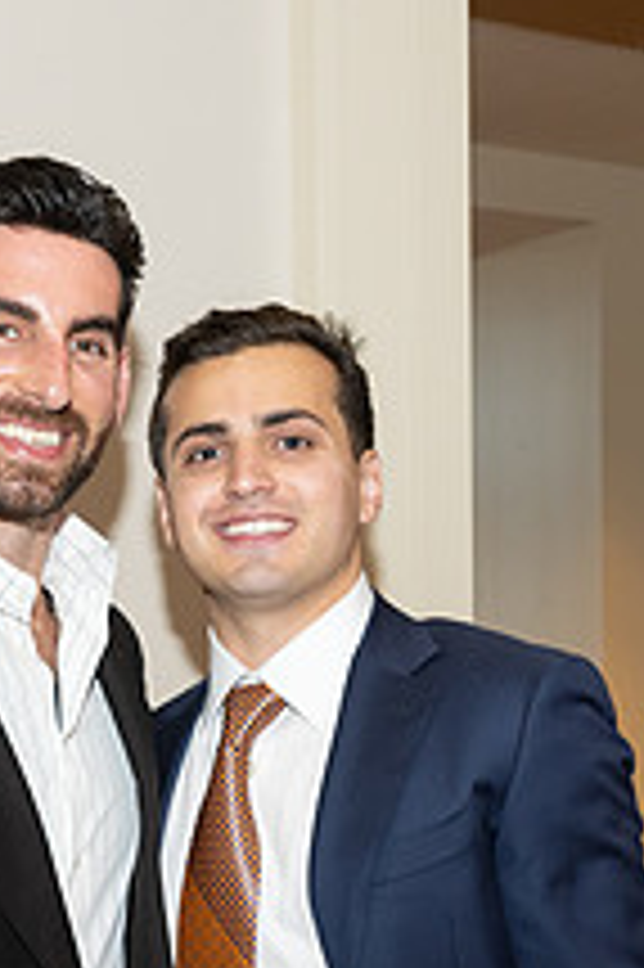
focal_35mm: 88
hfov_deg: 15.5
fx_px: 2365
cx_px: 246
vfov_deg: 22.6
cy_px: 866
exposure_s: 1/100
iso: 800
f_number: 5.6
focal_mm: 26.5
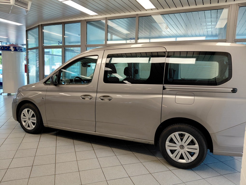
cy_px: 92
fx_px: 178
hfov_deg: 69.4
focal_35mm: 25
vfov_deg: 54.9
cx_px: 123
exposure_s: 1/120
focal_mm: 4.69
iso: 100
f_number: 1.8
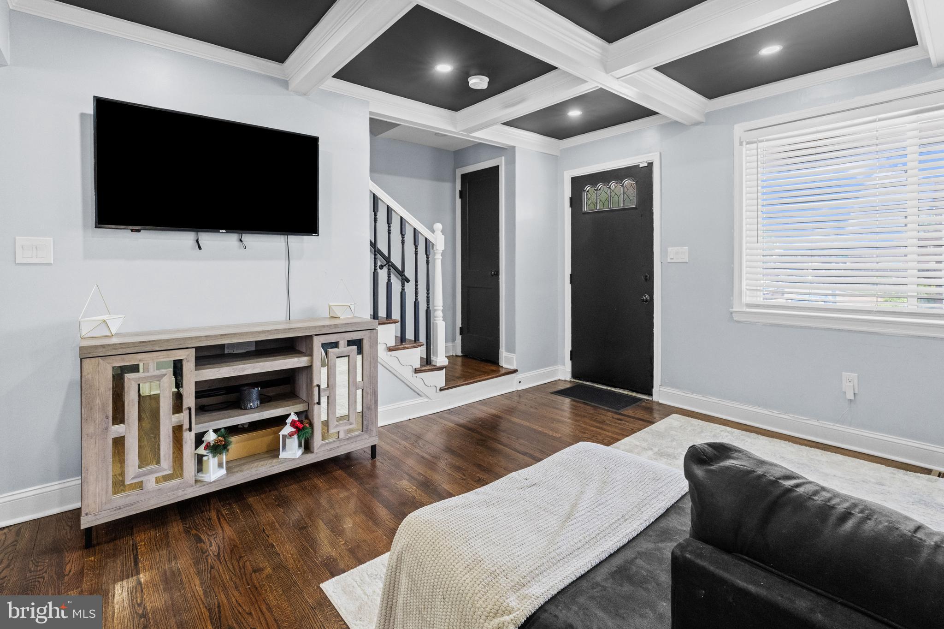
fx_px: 419
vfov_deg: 73.7
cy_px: 314
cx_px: 472
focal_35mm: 16
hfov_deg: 96.8
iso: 1600
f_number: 8
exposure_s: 1/20
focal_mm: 16
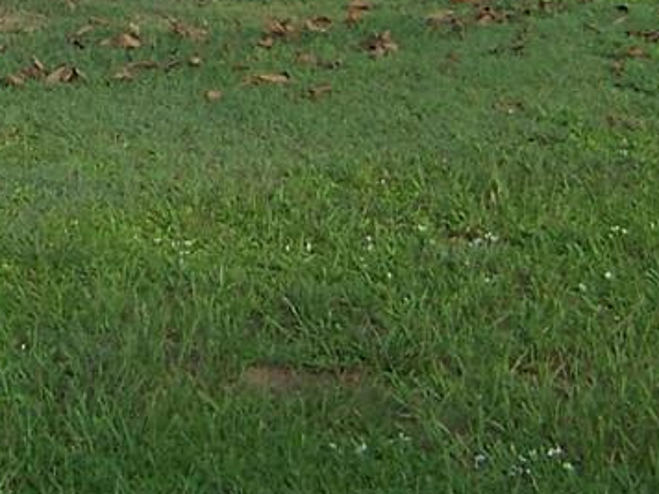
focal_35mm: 162
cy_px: -398
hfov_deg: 11.5
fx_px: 3084
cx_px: -409
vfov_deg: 8.8
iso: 64
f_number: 2.8
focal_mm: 5.85
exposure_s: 1/400
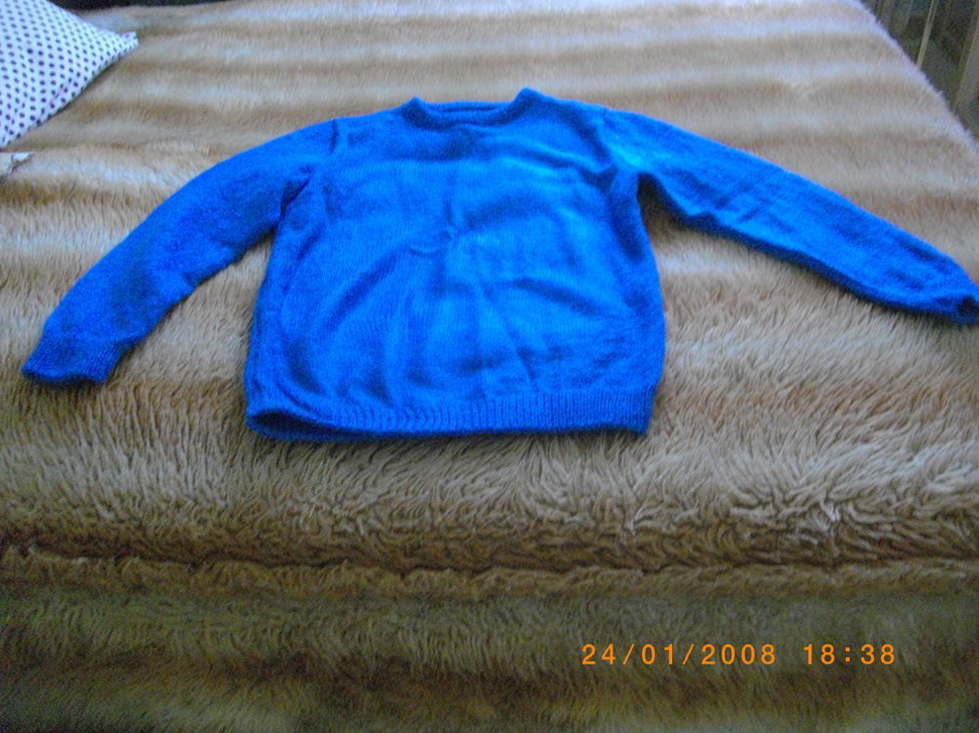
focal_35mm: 33
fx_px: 933
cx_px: 494
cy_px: 358
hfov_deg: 55.4
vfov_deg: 42.9
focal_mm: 5.7
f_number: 2.9
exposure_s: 1/30
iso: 800
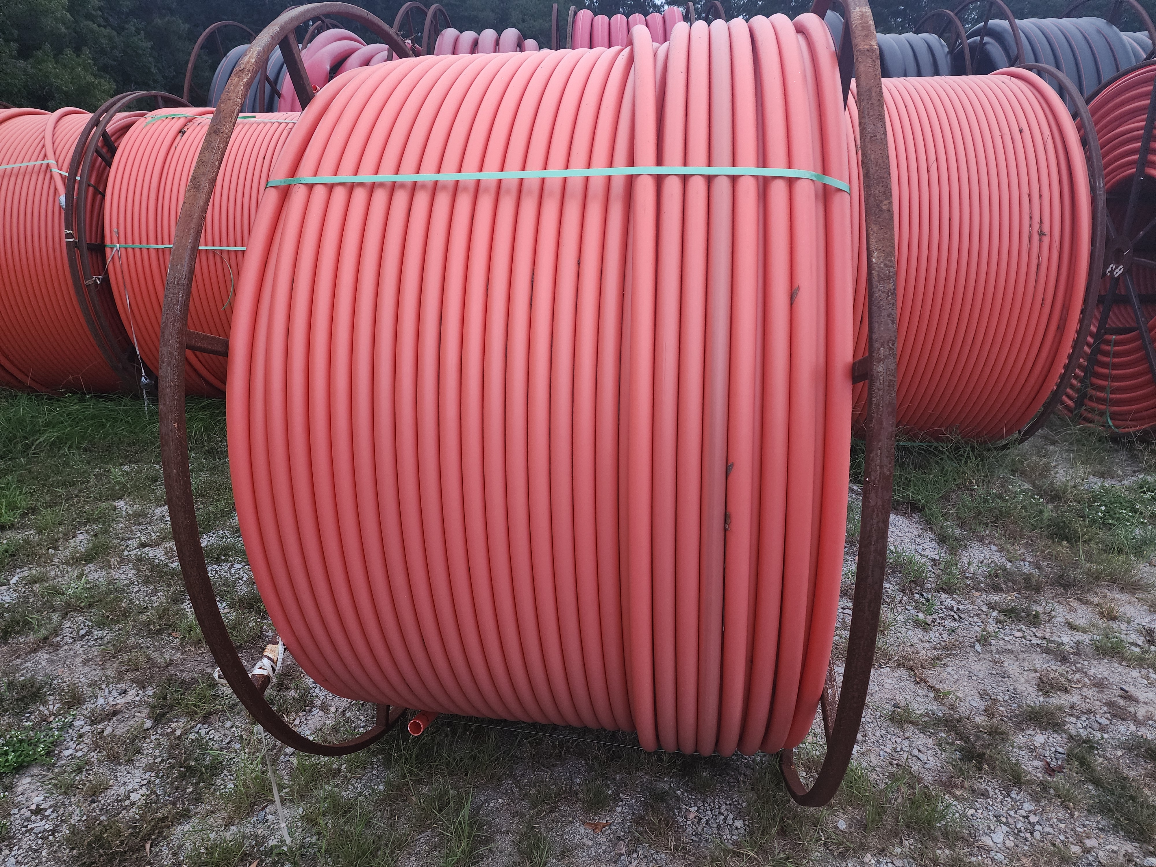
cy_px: 434
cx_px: 578
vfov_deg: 58.9
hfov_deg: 73.9
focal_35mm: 23
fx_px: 768
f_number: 1.8
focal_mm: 6.4
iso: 320
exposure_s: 1/120
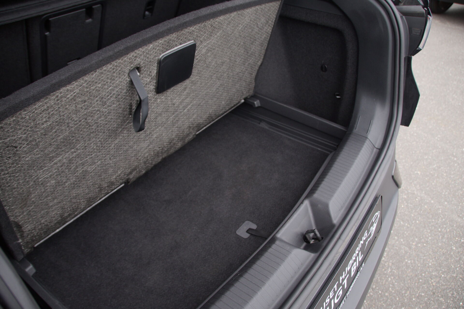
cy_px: 154
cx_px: 232
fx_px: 348
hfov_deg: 67.4
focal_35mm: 27
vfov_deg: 47.9
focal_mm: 18
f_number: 4
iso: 200
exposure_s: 1/60
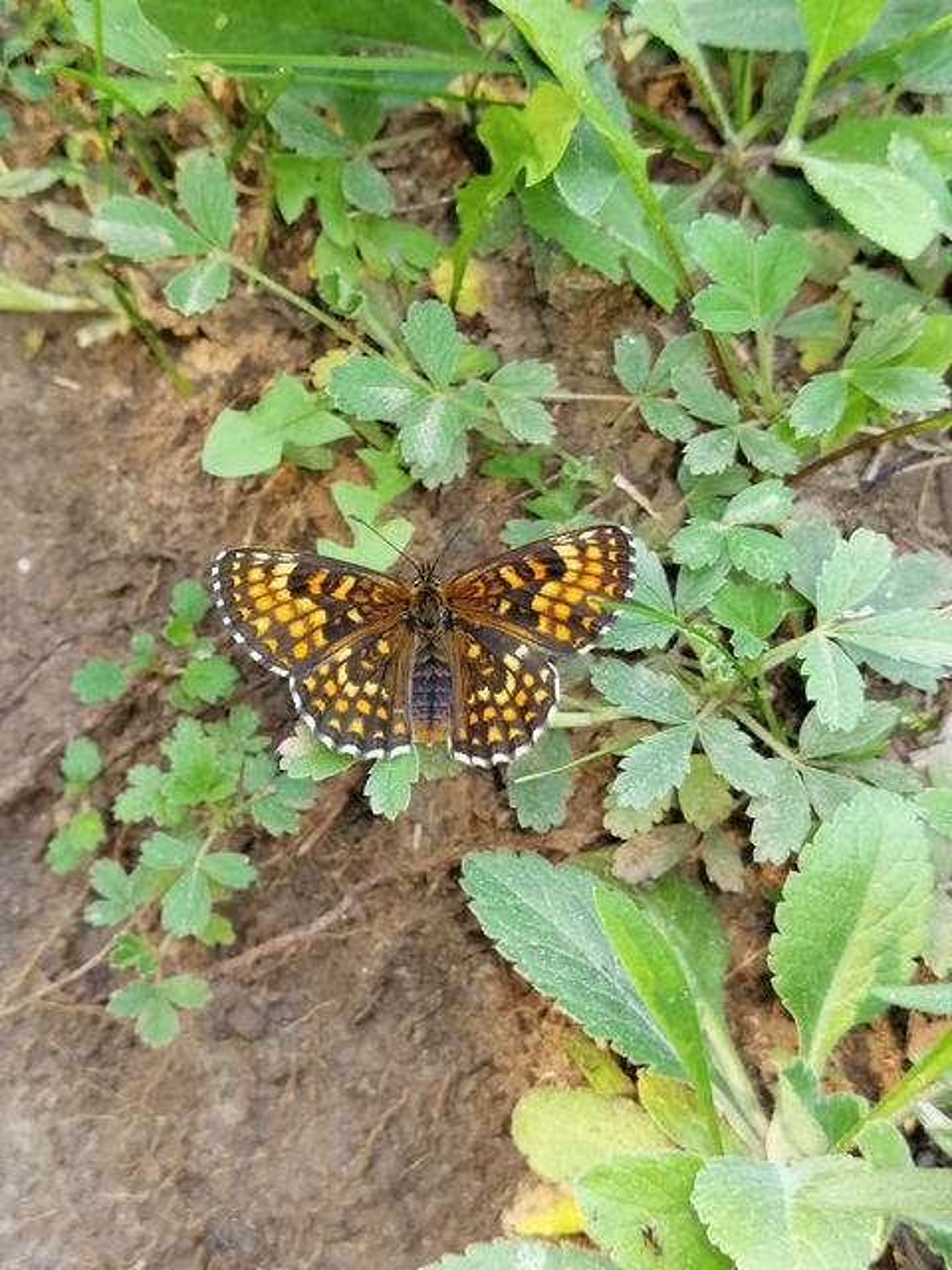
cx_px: 476
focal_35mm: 51
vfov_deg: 37.5
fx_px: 1870
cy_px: 635
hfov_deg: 28.6
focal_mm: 3.95
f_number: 1.8
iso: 160
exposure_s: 1/50
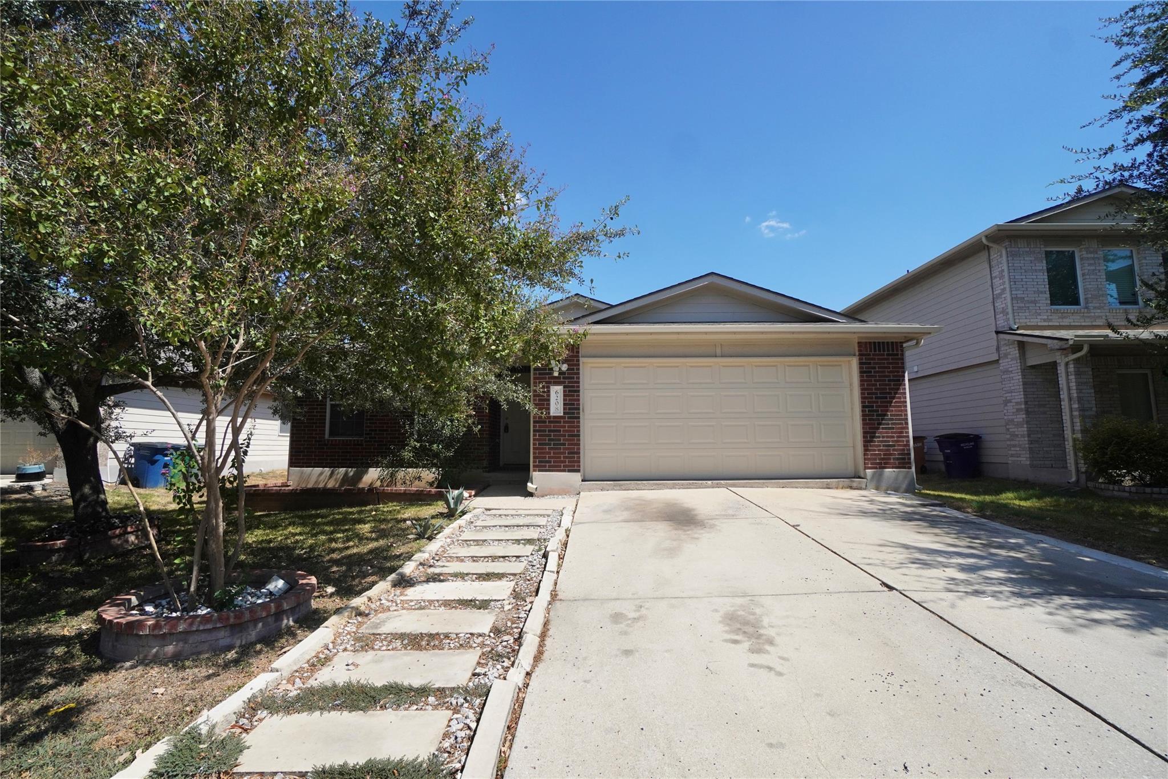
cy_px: 390
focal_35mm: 15
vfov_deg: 77.3
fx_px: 487
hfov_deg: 100.4
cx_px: 584
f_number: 6.3
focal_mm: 10
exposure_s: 1/2500
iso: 500
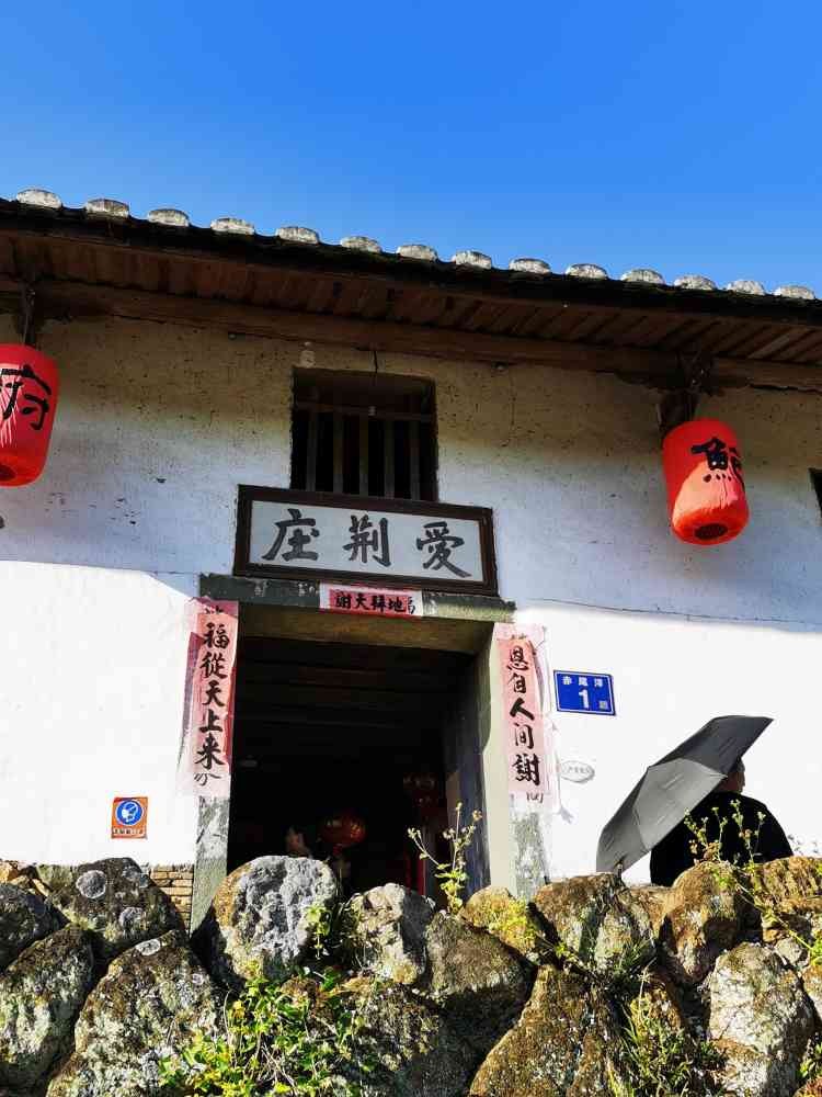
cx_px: 411
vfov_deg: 45.8
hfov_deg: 35.1
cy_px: 548
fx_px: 1298
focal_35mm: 41
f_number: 1.8
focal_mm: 5.58
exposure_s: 1/2000
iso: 50
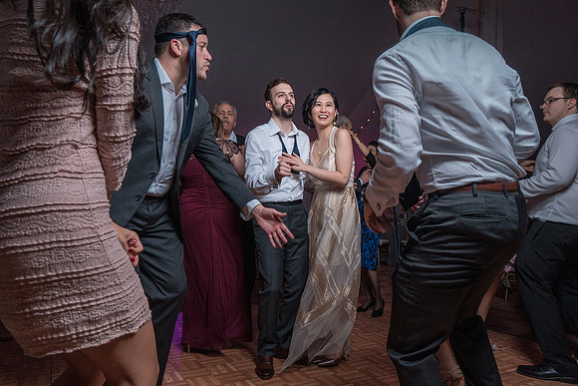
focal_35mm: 26
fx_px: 415
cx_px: 311
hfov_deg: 69.6
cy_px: 208
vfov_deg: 49.8
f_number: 5.6
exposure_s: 1/200
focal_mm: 24
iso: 2000
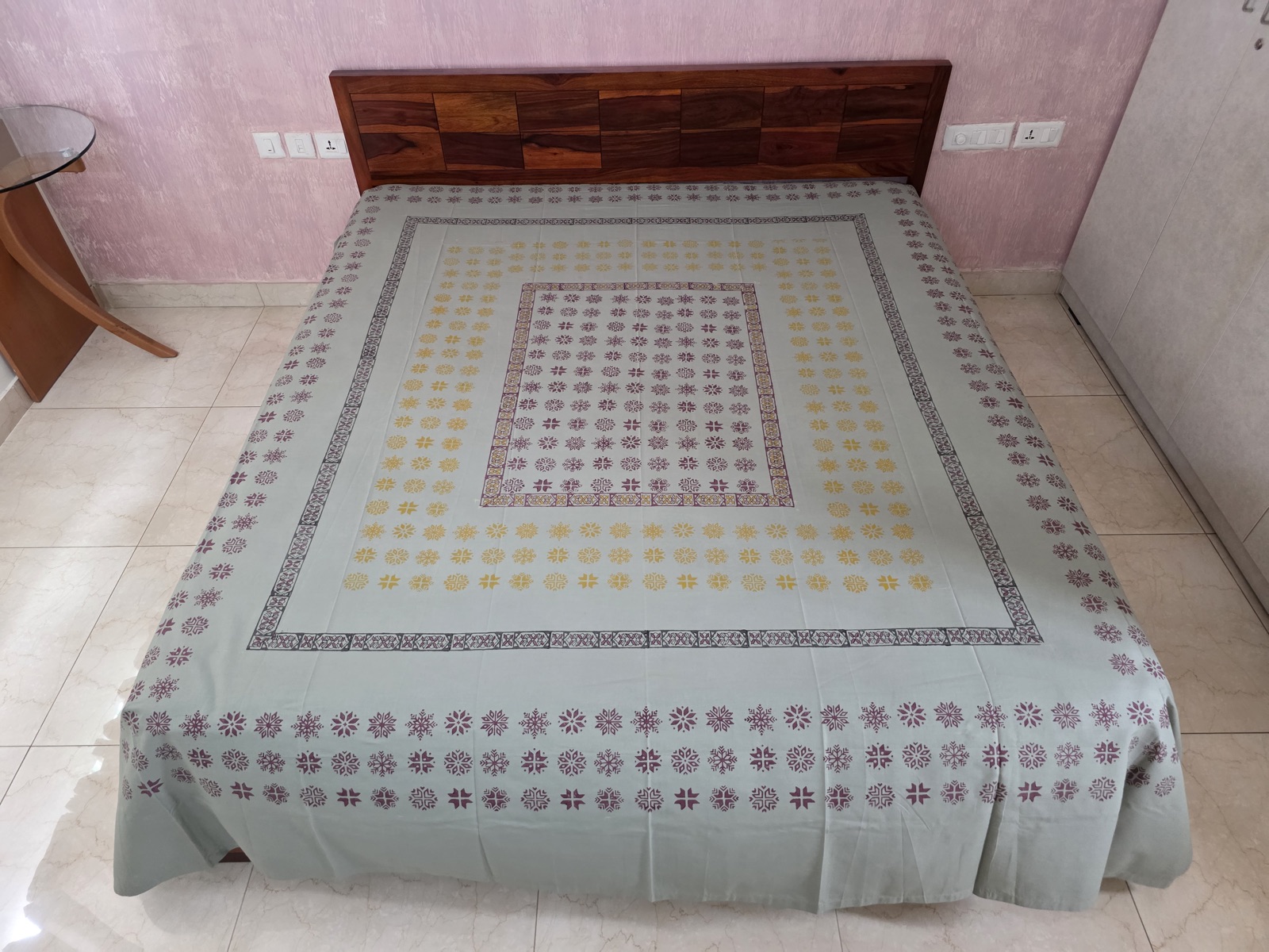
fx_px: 843
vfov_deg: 58.9
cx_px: 634
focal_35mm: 23
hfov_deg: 73.9
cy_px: 476
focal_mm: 6.3
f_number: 1.7
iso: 640
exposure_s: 1/100
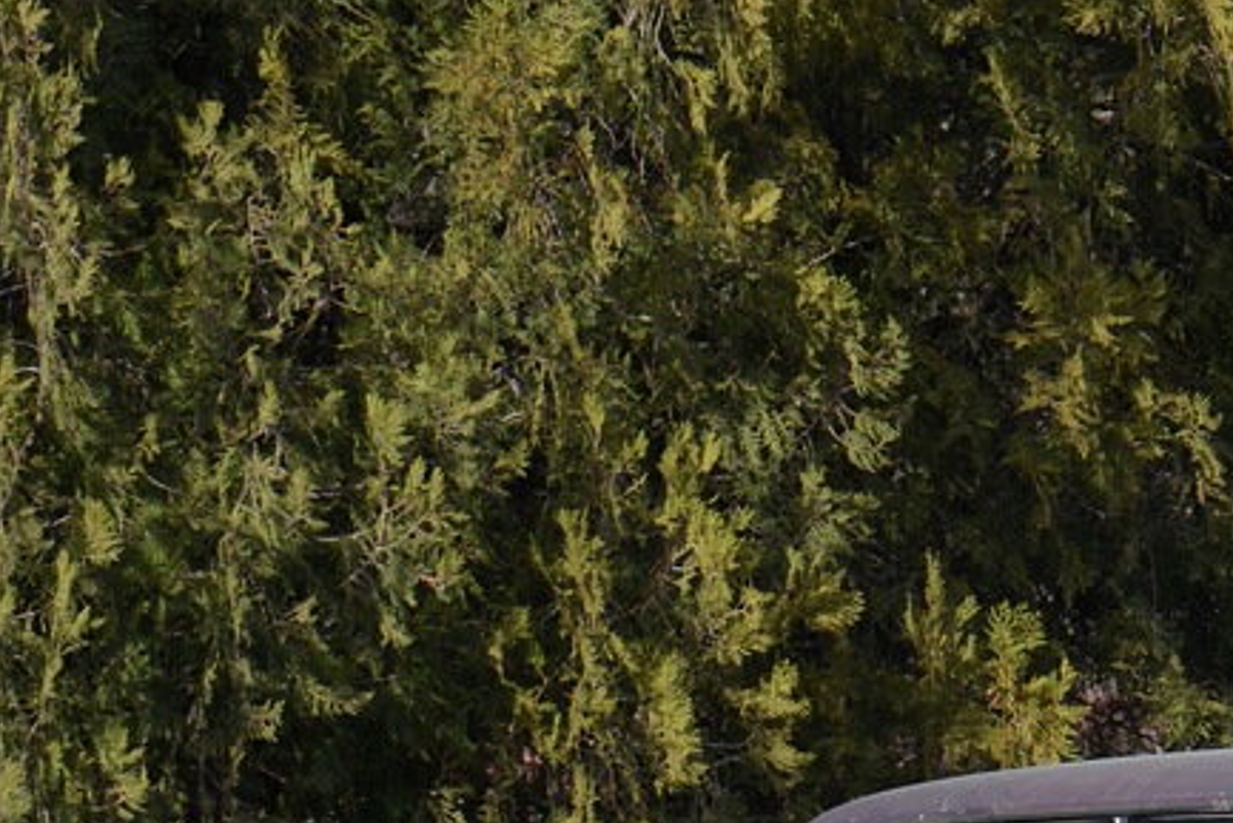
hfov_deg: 6.6
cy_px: 837
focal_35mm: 311
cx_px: 1650
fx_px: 10668
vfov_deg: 4.4
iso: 180
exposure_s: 1/250
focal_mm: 75
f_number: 8
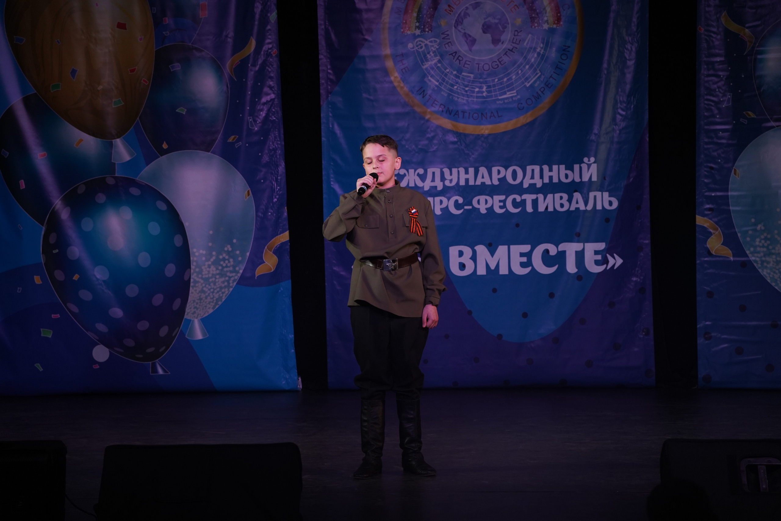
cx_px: 390
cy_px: 260
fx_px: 2712
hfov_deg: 16.4
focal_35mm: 125
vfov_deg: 11.0
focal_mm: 125
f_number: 5.6
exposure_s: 1/250
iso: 1600
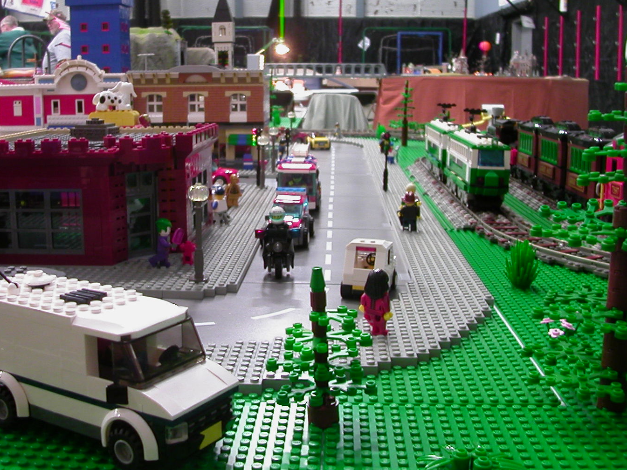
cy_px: 201
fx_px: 797
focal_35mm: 44
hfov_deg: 42.9
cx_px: 289
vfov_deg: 32.8
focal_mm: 5.6
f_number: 2.7
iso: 100
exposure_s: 1/6.3
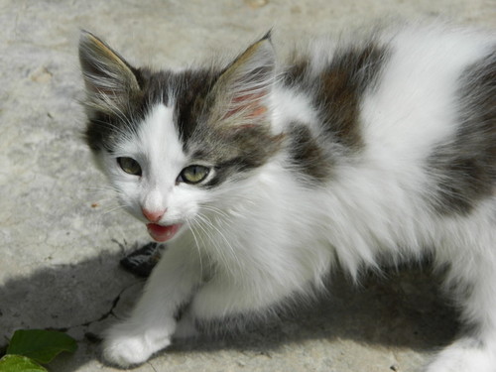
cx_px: 248
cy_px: 186
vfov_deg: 17.6
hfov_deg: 23.3
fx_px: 1204
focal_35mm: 84
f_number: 4.2
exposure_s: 1/1000
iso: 80
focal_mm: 15.1
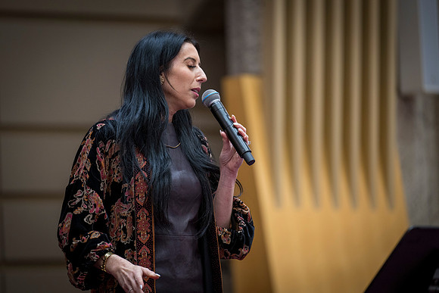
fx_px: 2439
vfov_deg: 6.9
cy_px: 146
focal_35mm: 200
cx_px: 220
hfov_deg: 10.3
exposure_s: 1/125
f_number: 2.8
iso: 800
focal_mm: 200
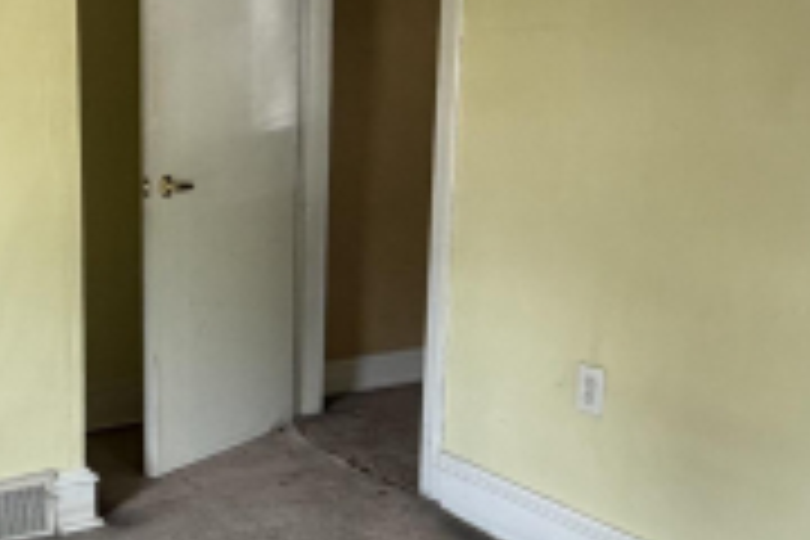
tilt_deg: -11.6
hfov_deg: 35.0
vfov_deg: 25.0
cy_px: 297
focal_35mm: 54
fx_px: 1215
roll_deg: +1.3
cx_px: 97
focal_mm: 2.22
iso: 250
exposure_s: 1/121
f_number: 2.2
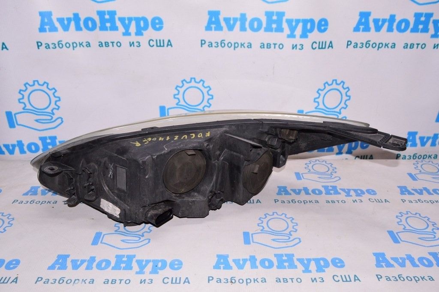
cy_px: 146
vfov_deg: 41.6
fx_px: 384
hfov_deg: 59.5
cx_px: 220
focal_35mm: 32
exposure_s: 1/200
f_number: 8
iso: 1600
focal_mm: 21
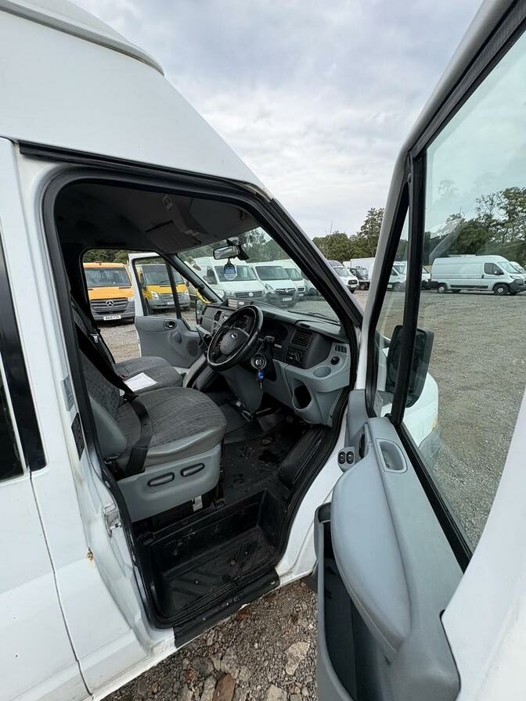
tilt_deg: -8.2
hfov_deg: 85.7
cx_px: 263
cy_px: 350
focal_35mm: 14
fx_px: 284
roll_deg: +4.1
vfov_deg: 102.1
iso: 64
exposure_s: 1/401
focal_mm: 2.22
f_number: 2.2
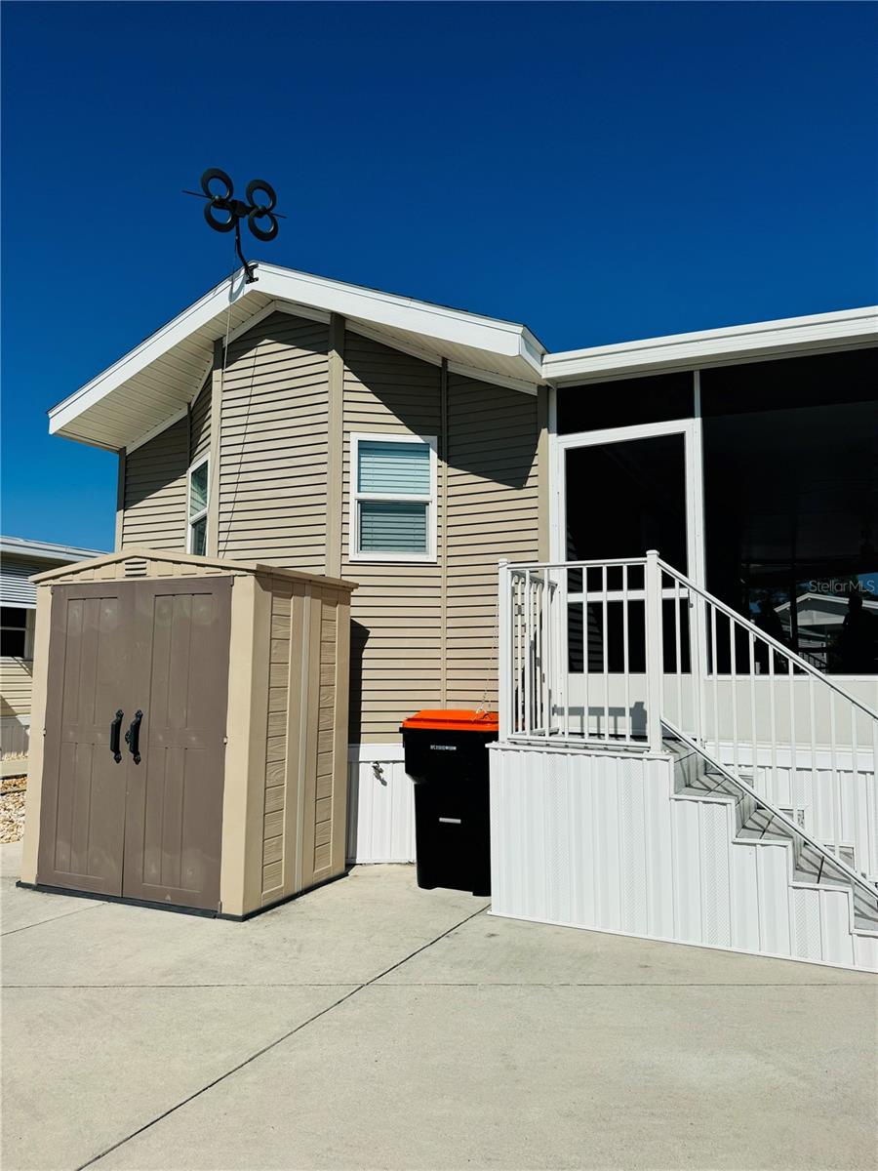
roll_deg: +0.6
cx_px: 439
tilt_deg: +5.4
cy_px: 586
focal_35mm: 24
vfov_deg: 71.6
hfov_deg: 56.8
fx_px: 812
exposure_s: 1/15152
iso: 80
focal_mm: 6.76
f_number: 1.78
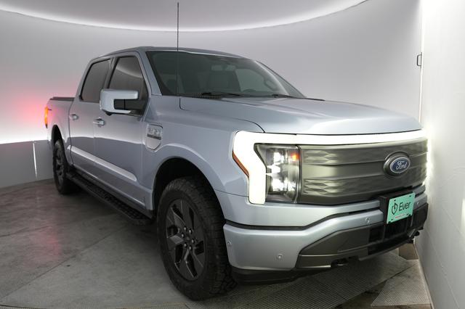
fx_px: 361
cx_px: 232
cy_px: 154
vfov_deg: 46.4
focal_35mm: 28
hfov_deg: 65.5
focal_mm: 28
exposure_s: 1/160
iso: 1600
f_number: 3.5
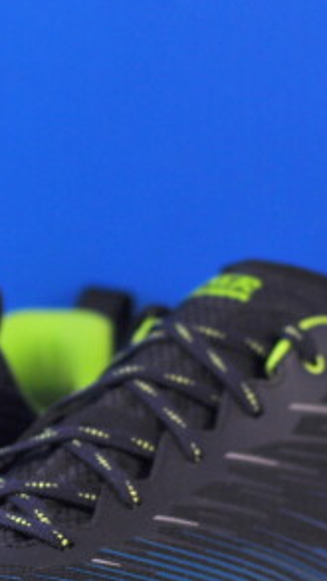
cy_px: 378
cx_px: -16
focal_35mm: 214
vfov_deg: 10.1
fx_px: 3296
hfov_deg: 5.7
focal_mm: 50
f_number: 2.8
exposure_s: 1/320
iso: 250
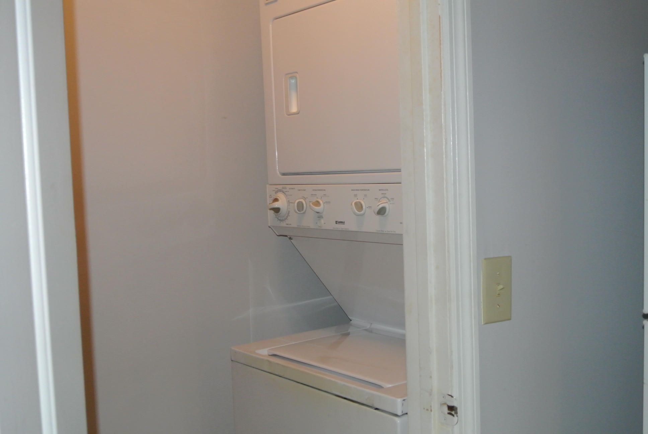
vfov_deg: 30.6
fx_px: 793
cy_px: 217
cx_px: 324
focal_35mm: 44
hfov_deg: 44.5
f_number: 4.2
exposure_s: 1/60
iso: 800
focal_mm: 16.3
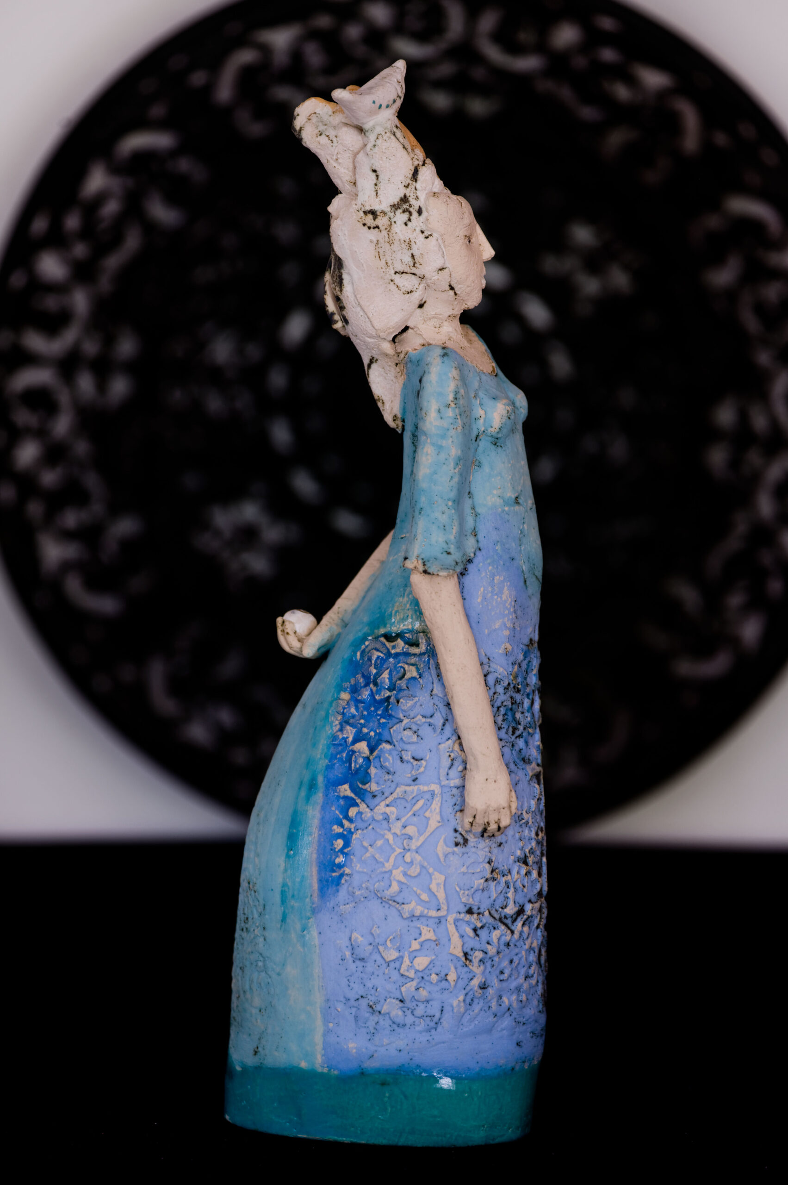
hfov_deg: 5.5
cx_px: 394
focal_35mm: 250
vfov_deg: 8.2
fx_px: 8220
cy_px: 592
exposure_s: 1/50
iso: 500
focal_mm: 250
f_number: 6.3
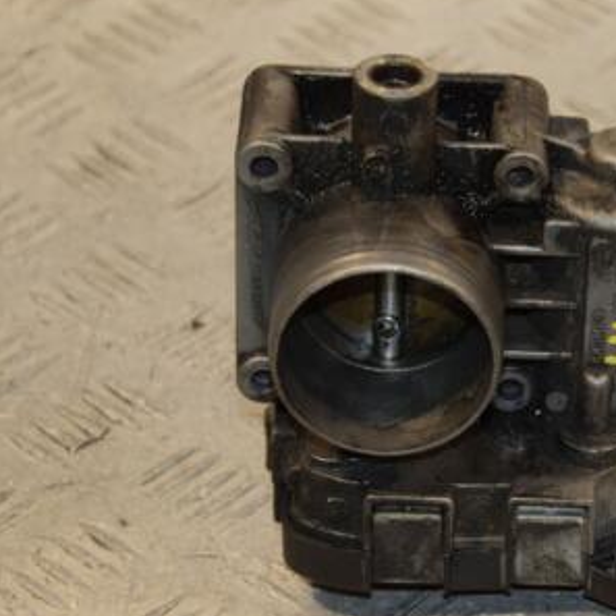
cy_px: 367
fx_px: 3624
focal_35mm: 180
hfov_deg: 9.7
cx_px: 485
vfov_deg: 9.7
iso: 800
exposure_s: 1/160
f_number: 5.3
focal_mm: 70
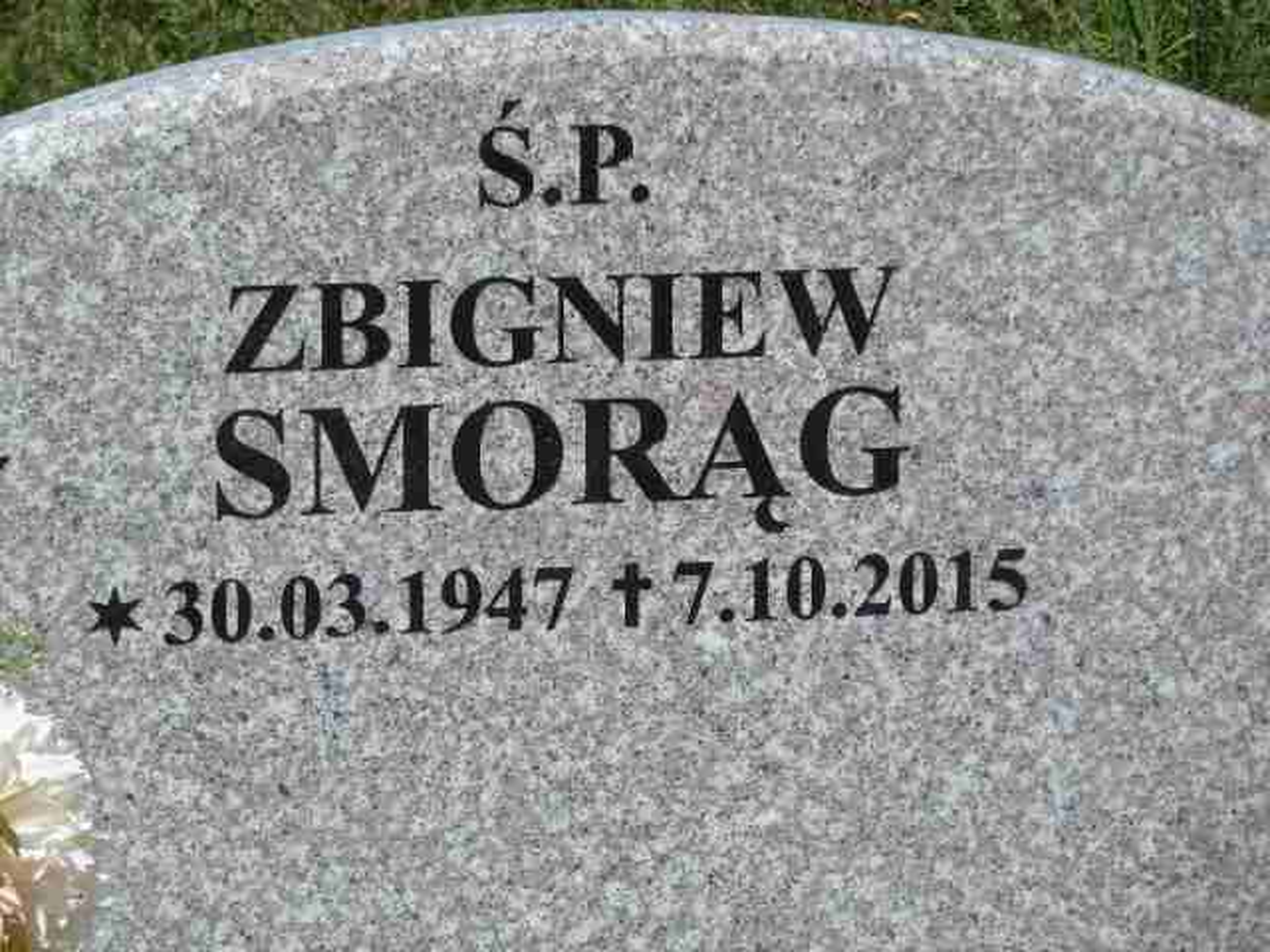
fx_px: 7705
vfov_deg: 7.1
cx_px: 635
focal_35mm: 210
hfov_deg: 9.4
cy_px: 476
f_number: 5.6
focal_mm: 34.4
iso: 100
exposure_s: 1/640
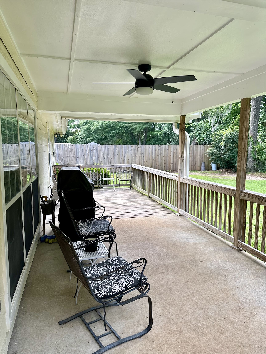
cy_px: 177
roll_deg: -0.5
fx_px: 246
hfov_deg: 56.8
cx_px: 133
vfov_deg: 71.6
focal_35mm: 24
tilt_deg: -7.0
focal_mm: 6.86
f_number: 1.78
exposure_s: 1/541
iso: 80
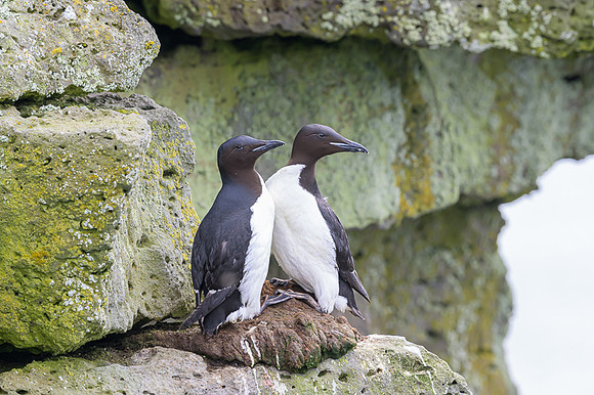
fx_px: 6943
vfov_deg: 3.3
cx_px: 281
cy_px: 195
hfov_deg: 4.9
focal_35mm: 421
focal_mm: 400
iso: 800
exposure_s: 1/640
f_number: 8
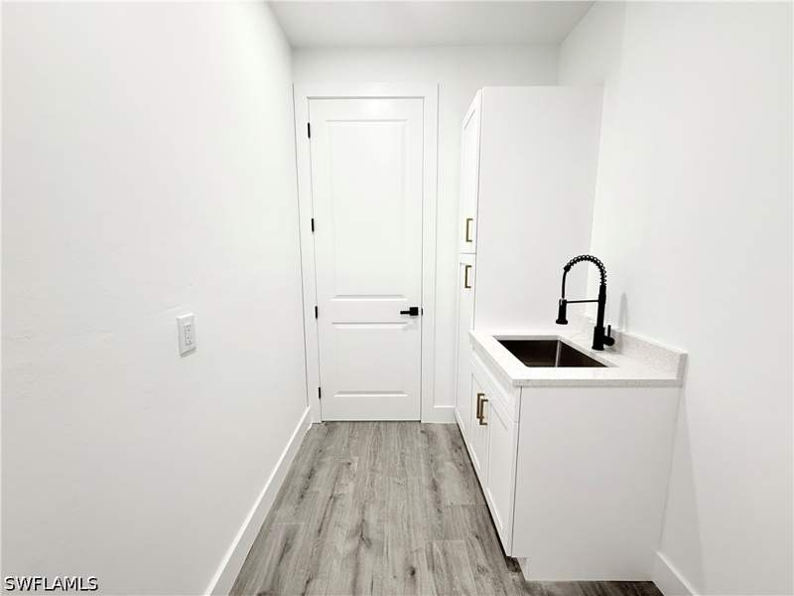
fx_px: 321
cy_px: 298
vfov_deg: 85.7
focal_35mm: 14
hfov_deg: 102.1
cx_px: 397
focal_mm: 2.22
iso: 400
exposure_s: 1/60
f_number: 2.2
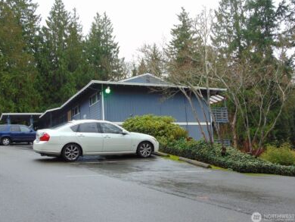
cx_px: 149
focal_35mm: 40
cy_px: 111
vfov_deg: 36.0
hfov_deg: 46.8
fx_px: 341
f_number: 3.3
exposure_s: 1/40
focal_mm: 6.9
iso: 100
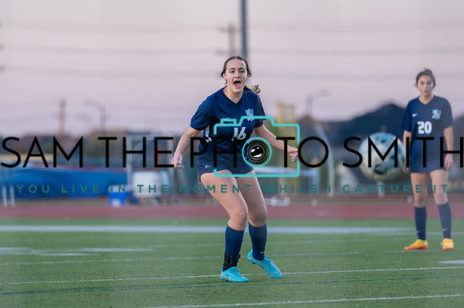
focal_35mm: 275
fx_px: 3541
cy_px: 150
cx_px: 239
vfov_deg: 5.0
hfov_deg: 7.5
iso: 320
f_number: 2.8
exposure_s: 1/320
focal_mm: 200
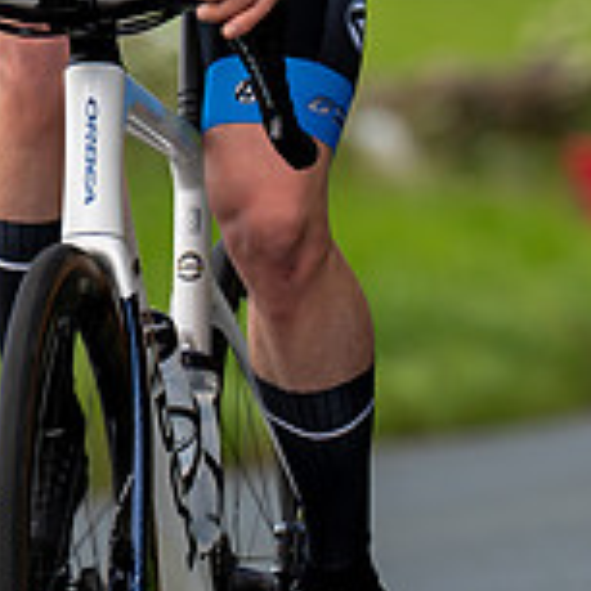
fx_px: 17075
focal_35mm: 884
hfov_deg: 2.0
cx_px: 192
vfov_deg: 2.0
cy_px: -430
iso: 100
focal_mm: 175
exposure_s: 1/800
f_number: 3.5
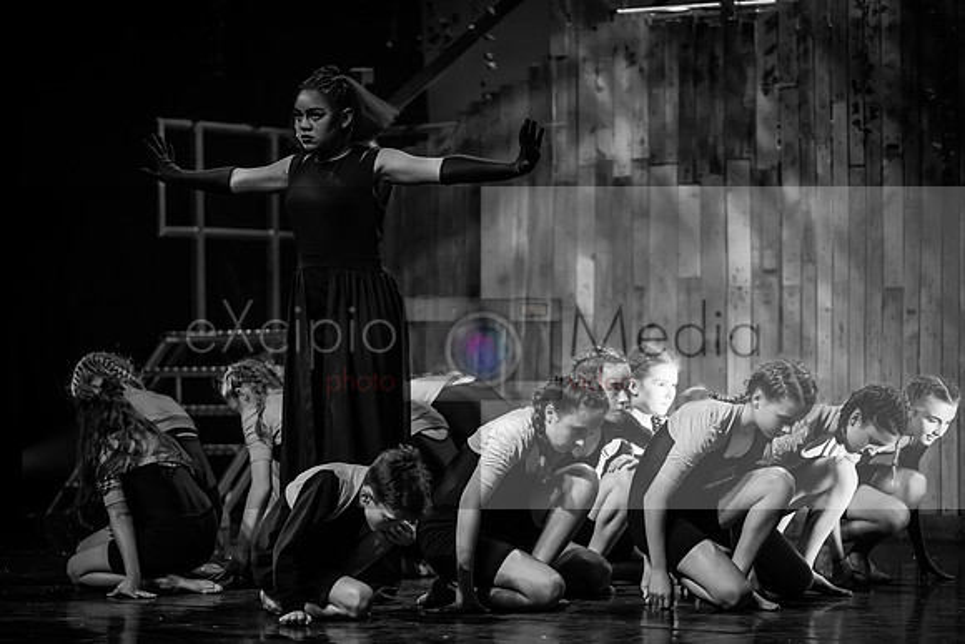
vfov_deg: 11.6
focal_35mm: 118
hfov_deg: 17.3
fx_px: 3173
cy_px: 337
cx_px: 460
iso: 6400
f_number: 2.8
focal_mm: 113
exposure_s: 1/125
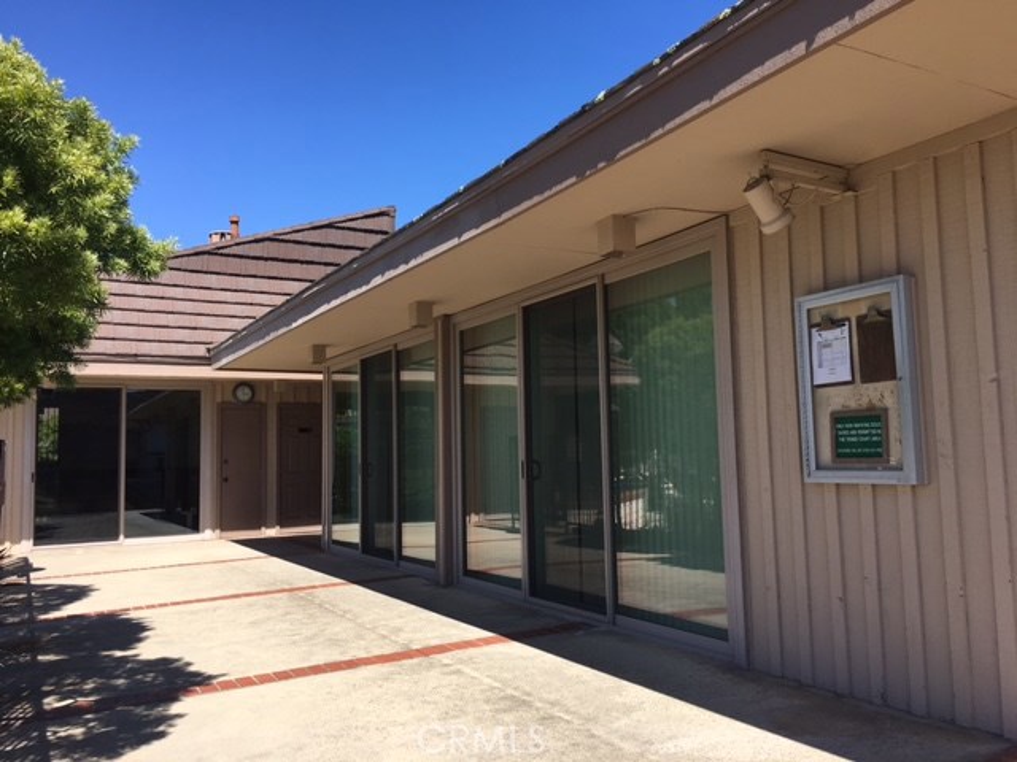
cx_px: 508
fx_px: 852
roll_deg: +1.8
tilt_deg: +6.4
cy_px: 381
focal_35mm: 29
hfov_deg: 61.7
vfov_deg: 48.2
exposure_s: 1/1241
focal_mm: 4.15
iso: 25
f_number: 2.2
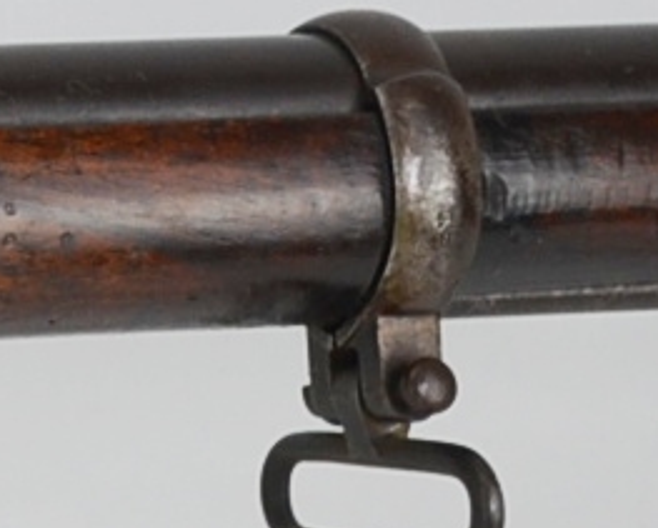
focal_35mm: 407
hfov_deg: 4.4
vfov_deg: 3.8
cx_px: -1951
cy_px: 220
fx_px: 7942
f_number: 5.6
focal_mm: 31
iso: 200
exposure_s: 1/125
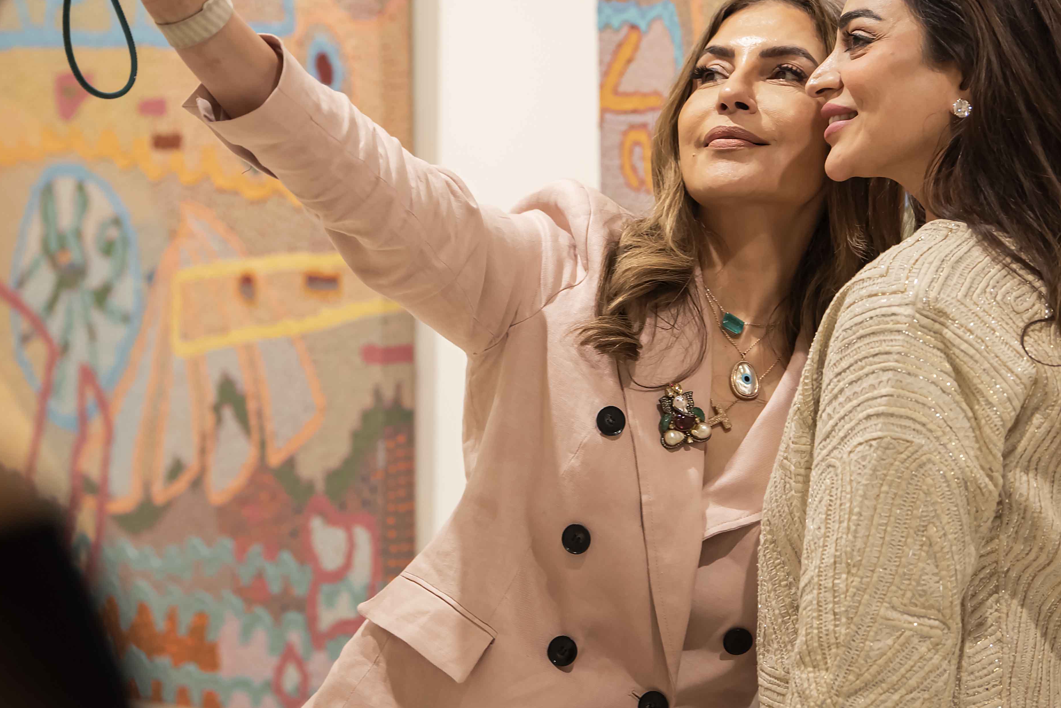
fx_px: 5749
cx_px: 497
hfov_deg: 10.5
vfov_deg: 7.0
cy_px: 175
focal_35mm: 195
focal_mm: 120
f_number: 2.8
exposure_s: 1/125
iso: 500
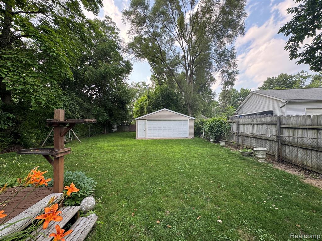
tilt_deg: +1.4
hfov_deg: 102.1
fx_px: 130
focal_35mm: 14
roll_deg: -0.1
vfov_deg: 85.7
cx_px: 161
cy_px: 120
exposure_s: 1/146
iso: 40
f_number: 2.2
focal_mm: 2.22
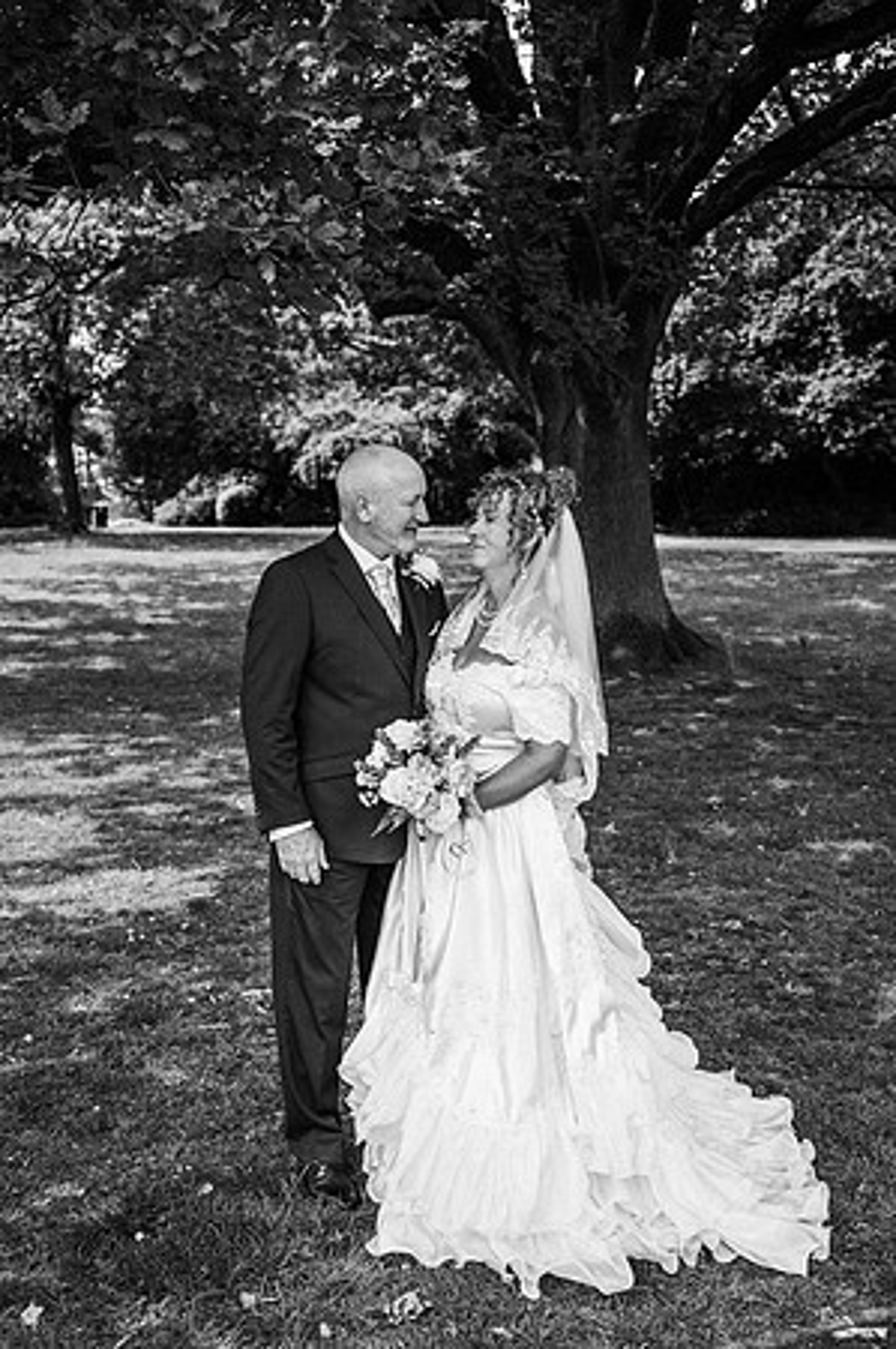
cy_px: 674
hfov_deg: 37.8
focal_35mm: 35
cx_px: 448
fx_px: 1310
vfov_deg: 54.5
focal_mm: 35
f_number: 2.8
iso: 100
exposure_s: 1/640
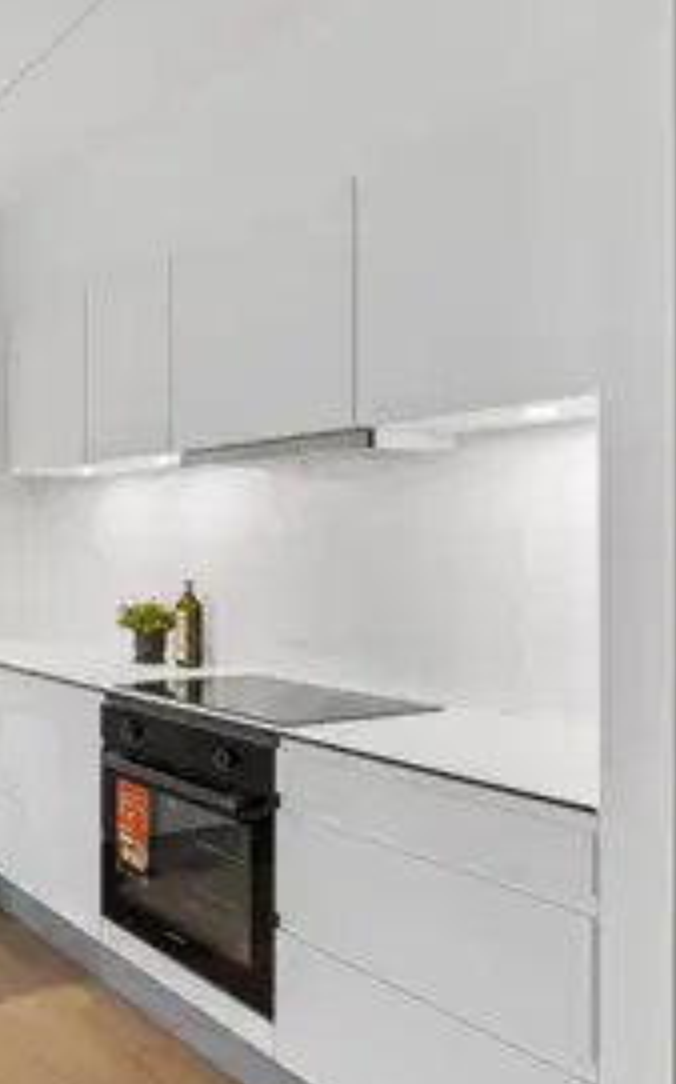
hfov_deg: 33.4
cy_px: 544
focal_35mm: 31
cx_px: -132
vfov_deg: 61.6
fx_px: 909
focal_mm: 13
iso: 200
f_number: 8
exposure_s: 1/25
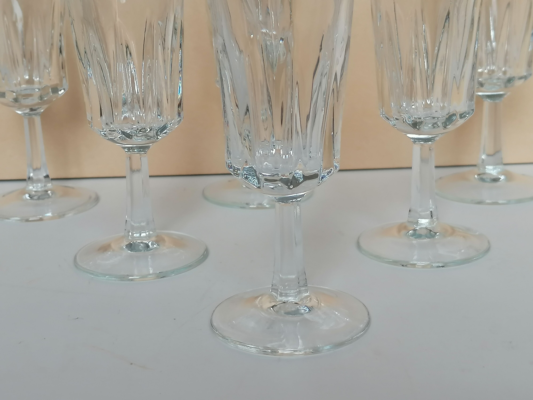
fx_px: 985
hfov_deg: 30.3
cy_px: 200
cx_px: 266
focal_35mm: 64
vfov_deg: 22.9
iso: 50
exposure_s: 1/149
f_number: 1.8
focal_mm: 4.75
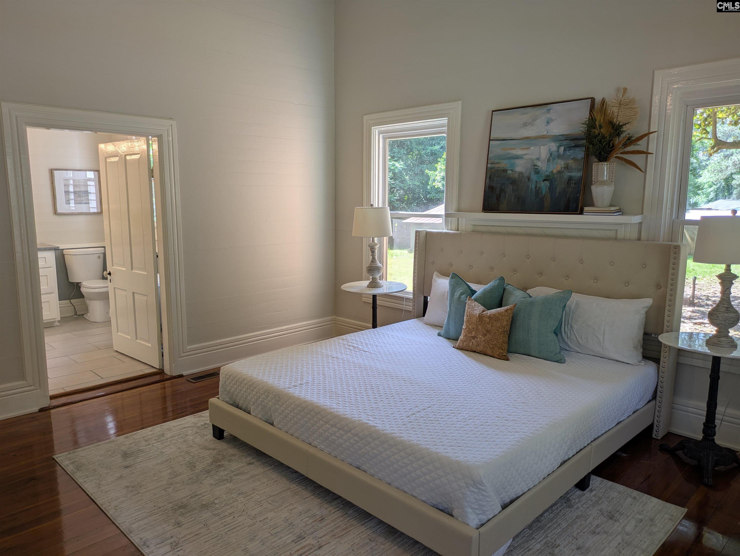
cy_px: 278
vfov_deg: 54.9
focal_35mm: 25
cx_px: 370
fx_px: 535
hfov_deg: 69.4
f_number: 1.89
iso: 51
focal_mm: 5.43
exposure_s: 1/133
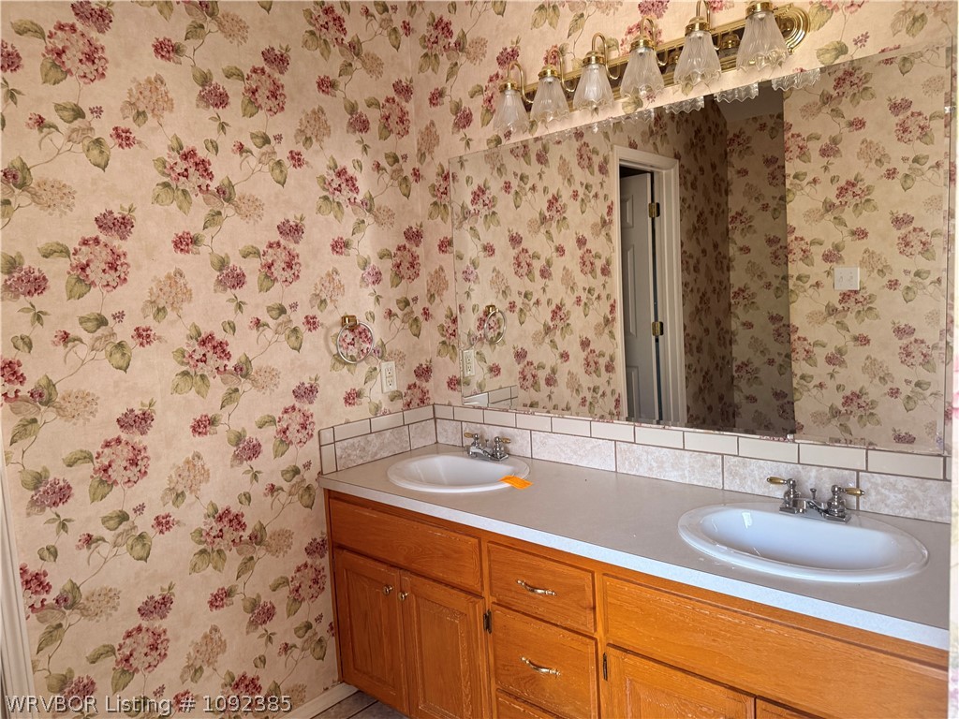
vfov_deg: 56.8
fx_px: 665
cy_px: 360
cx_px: 480
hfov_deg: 71.6
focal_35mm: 24
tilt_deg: -6.4
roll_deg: +3.8
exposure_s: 1/63
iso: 200
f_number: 1.78
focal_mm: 6.76
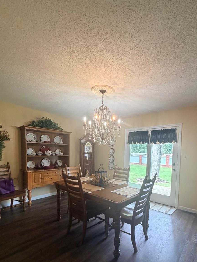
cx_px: 110
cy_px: 161
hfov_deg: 71.3
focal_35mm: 18
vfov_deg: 86.3
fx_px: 137
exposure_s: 1/120
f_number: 2.2
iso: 320
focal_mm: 2.22
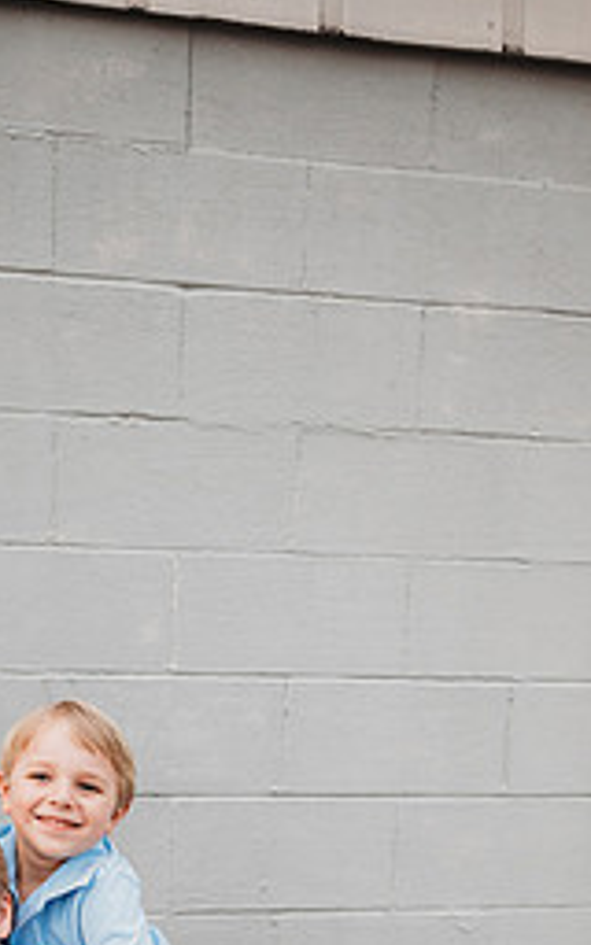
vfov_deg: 43.4
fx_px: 1108
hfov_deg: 29.2
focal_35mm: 43
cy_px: 794
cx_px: 122
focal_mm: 24
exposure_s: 1/250
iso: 320
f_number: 2.5
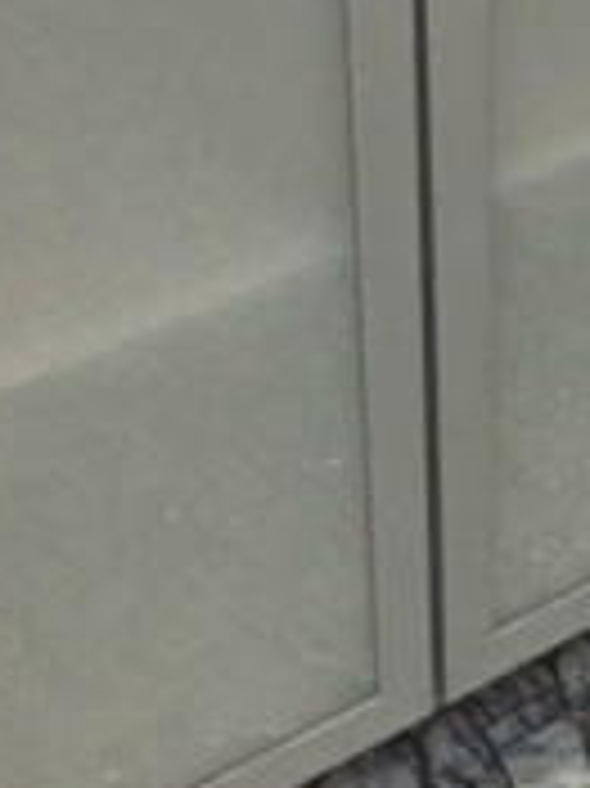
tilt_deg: -37.5
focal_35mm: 106
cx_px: 806
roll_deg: -3.8
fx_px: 2412
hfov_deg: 13.4
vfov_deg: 18.6
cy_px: 423
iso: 250
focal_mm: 4.15
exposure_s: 1/30
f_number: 2.2
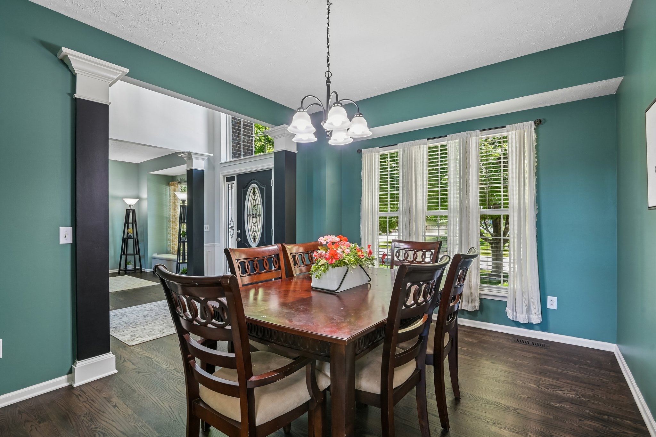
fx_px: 292
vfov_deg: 73.7
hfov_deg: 96.7
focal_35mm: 16
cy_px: 218
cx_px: 328
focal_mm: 16
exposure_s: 1/10
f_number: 8
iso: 400
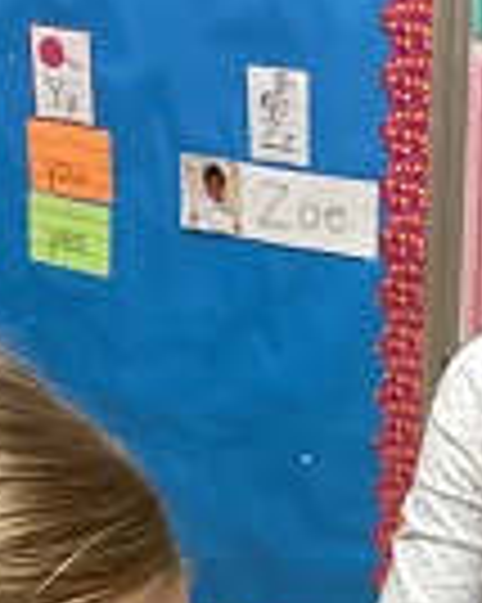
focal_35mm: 113
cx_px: 412
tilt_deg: -31.8
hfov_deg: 13.5
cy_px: 783
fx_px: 2017
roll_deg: -1.5
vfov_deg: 16.1
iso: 200
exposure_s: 1/50
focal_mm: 3.3
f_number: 2.4
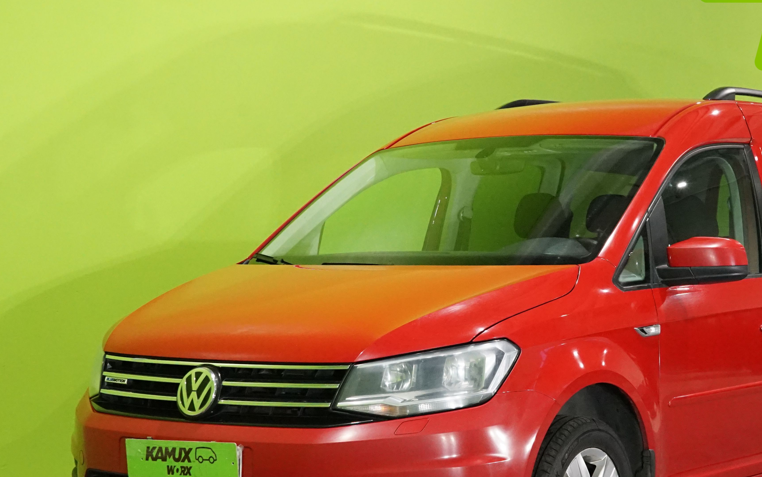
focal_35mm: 73
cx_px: 505
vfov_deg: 17.8
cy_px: 297
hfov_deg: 28.0
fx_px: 1516
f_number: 8
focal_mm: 41
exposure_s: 1/125
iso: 6400
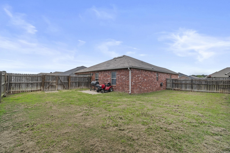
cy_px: 76
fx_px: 96
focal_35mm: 15
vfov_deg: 77.3
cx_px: 115
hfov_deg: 100.4
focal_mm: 10
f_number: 14
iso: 400
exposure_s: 1/160
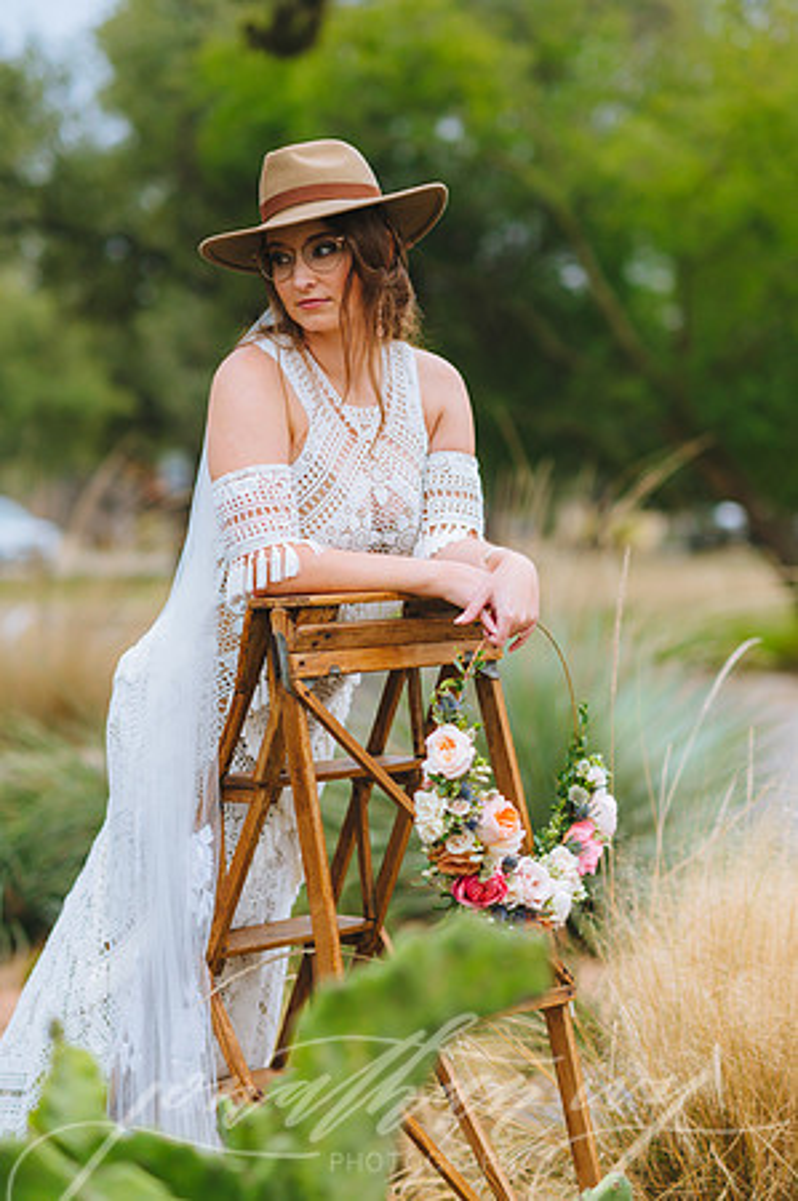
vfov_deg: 23.9
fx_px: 2833
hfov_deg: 16.0
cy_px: 600
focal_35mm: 85
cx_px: 399
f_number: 2
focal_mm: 85
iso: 320
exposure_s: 1/1000
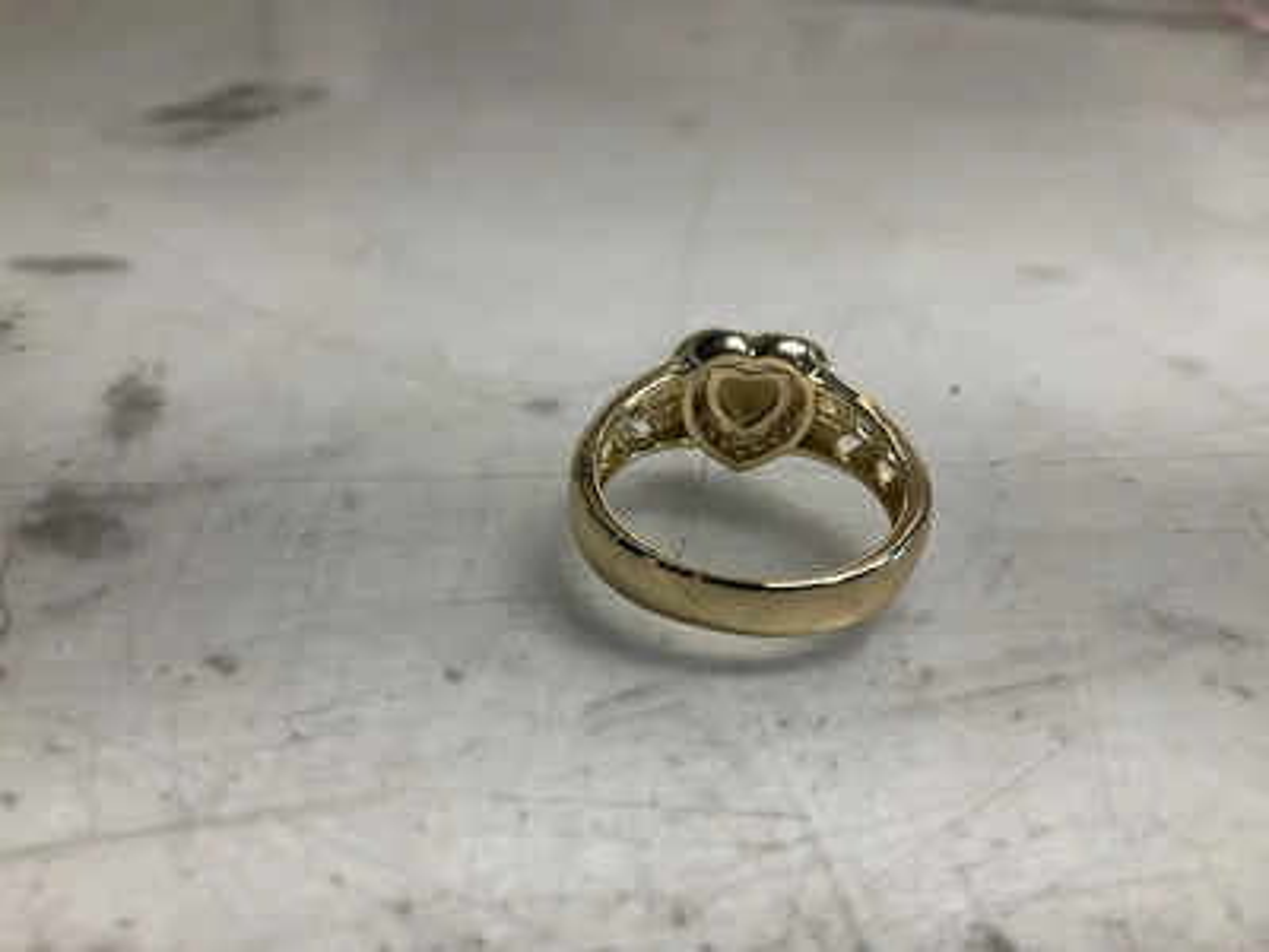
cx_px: 634
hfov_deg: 61.7
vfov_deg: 48.2
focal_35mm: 29
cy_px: 476
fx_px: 1063
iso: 50
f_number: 1.8
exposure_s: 1/120
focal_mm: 3
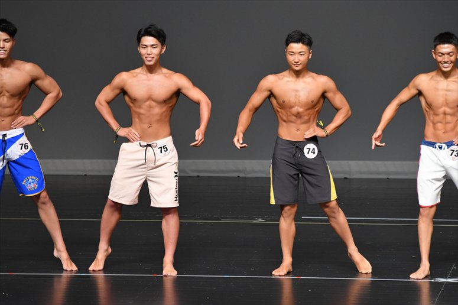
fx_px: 4006
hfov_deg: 6.5
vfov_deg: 4.4
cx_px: 229
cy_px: 152
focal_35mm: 315
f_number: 5.6
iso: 2500
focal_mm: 210
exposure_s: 1/400
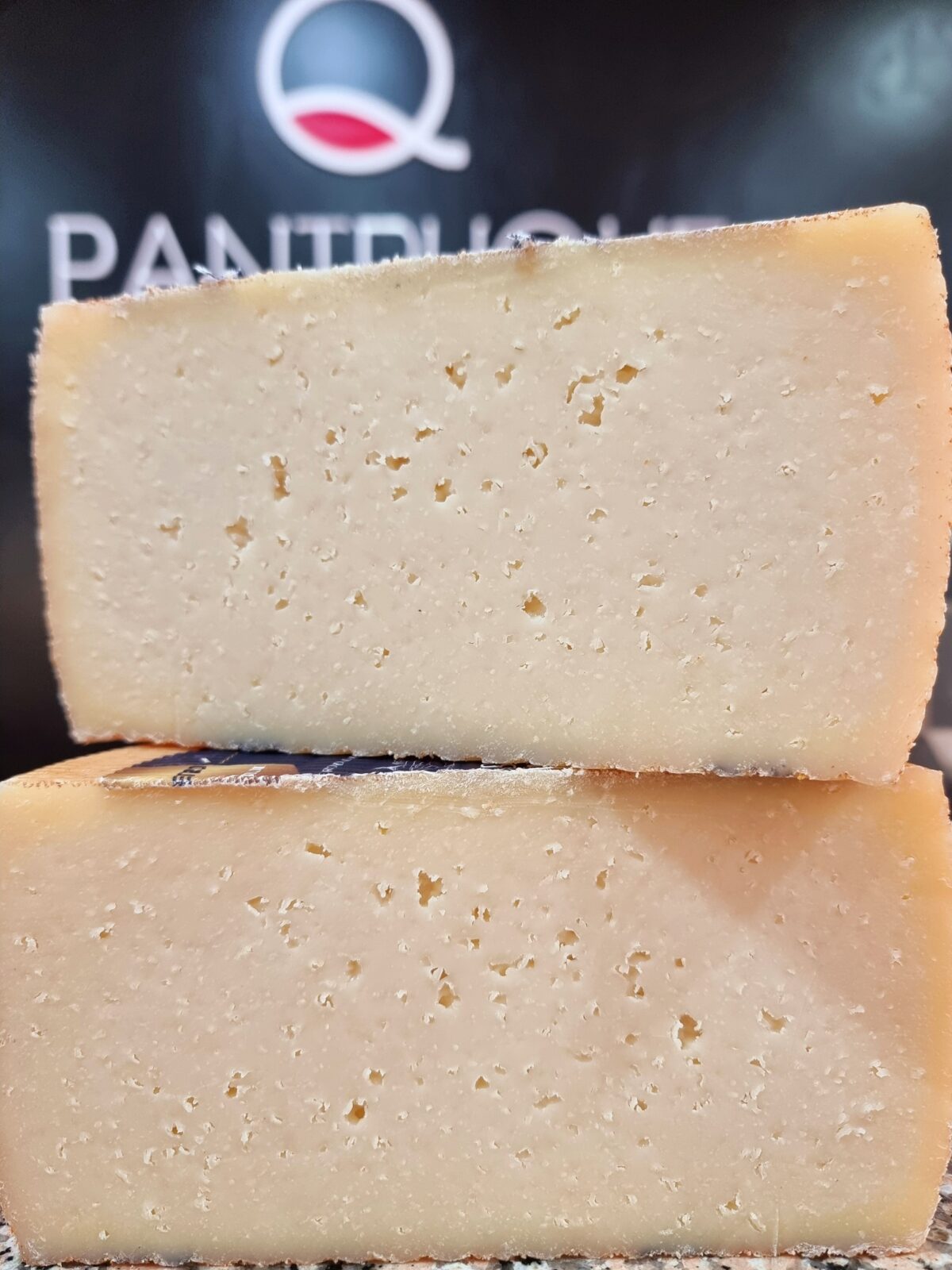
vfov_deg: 71.6
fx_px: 880
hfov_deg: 56.8
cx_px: 476
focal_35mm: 24
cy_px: 635
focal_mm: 6.7
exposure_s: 1/50
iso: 250
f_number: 1.8
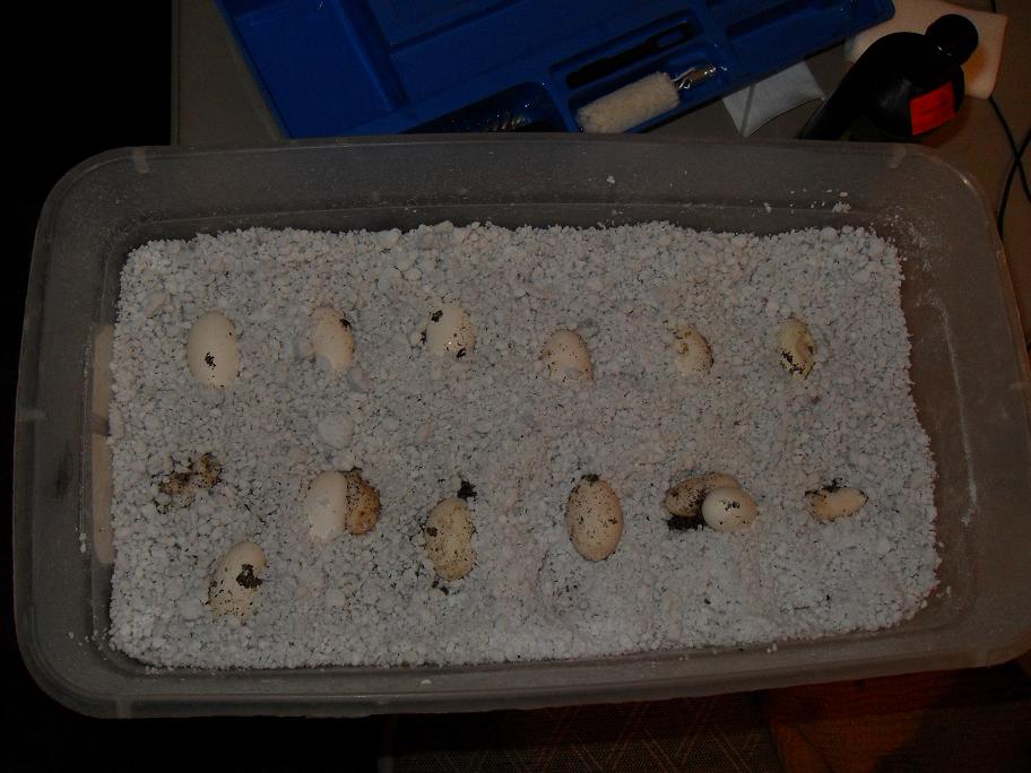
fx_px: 1042
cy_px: 386
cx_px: 516
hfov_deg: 52.6
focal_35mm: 35
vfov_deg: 40.7
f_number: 3.5
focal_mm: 6.3
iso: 200
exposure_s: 1/45
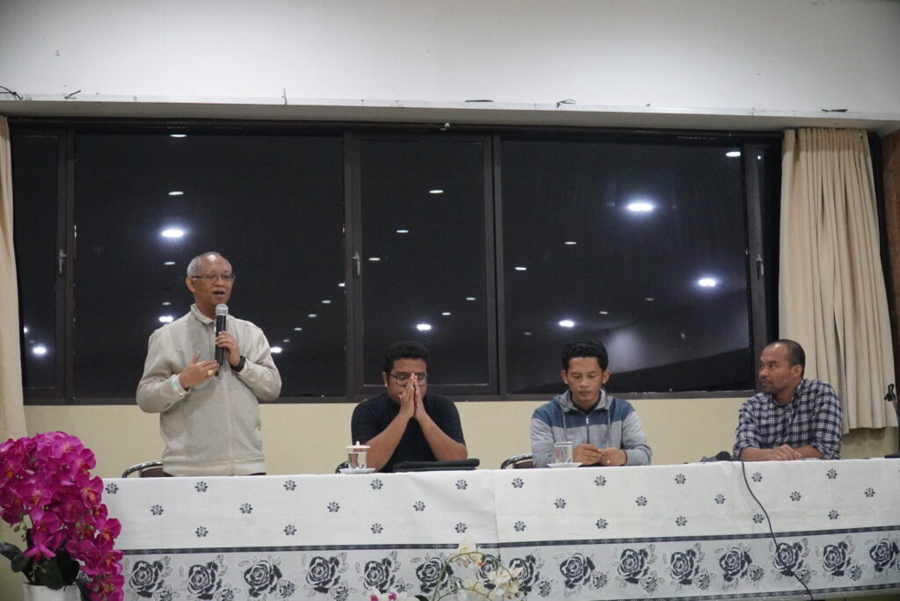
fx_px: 1351
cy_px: 300
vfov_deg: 25.1
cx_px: 450
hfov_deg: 36.9
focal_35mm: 54
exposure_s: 1/160
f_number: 4
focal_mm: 36
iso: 6400
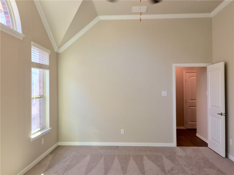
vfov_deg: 48.2
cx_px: 117
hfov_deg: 61.7
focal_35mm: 29
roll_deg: -0.2
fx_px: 196
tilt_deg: -0.3
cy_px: 88
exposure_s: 1/40
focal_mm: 4.15
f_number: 2.2
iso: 32
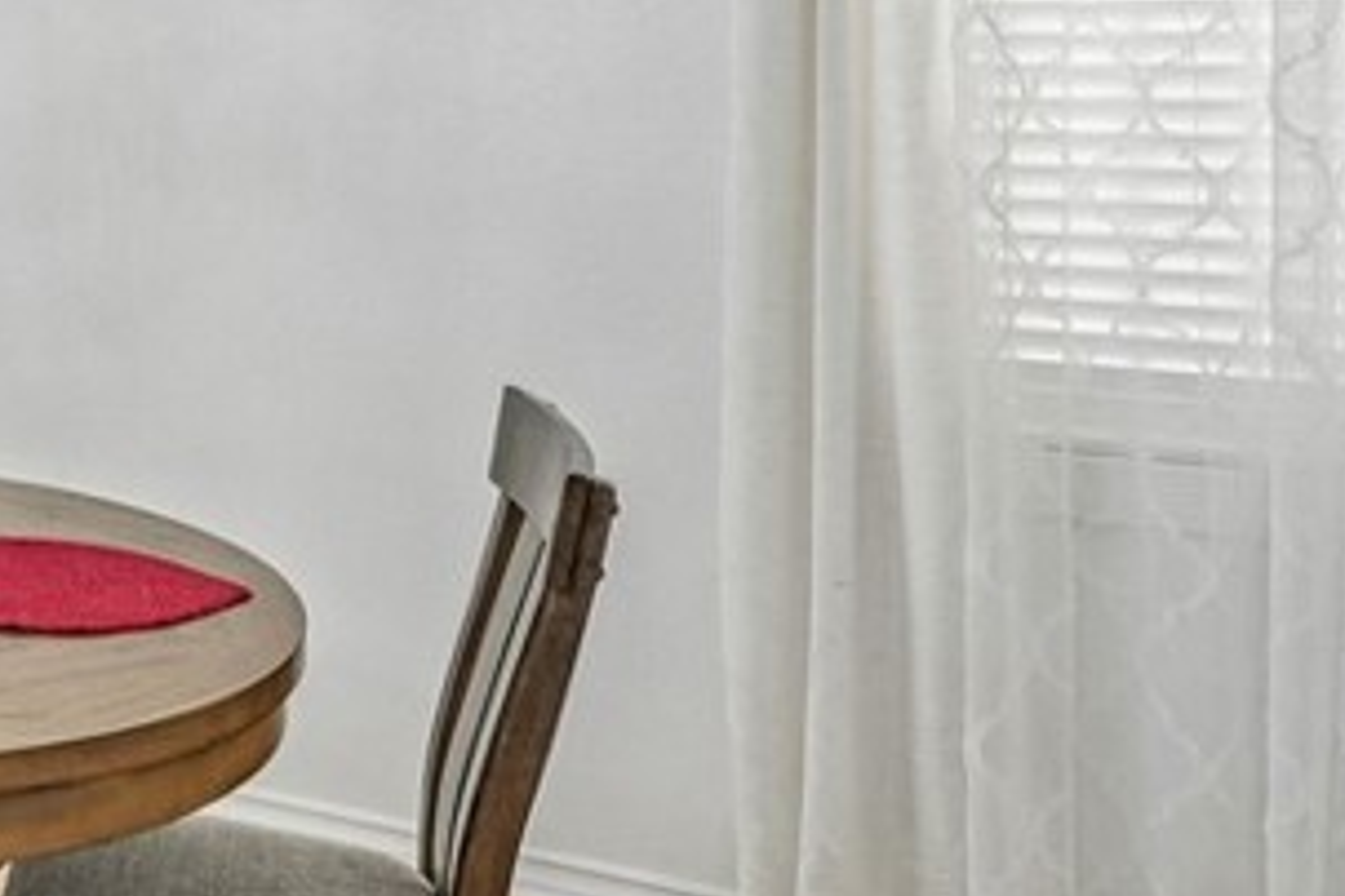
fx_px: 2017
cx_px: -435
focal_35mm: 54
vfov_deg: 24.1
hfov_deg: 29.3
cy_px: 35
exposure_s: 1/30
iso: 400
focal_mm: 16
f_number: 8
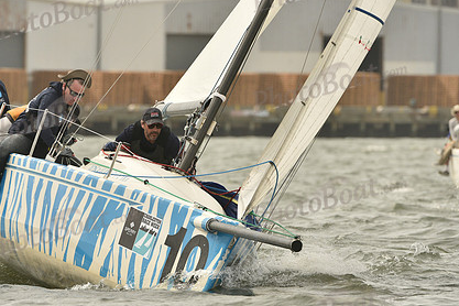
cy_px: 158
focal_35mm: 417
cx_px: 196
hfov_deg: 4.9
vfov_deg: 3.3
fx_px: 5316
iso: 320
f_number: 6.3
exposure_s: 1/1250
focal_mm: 300
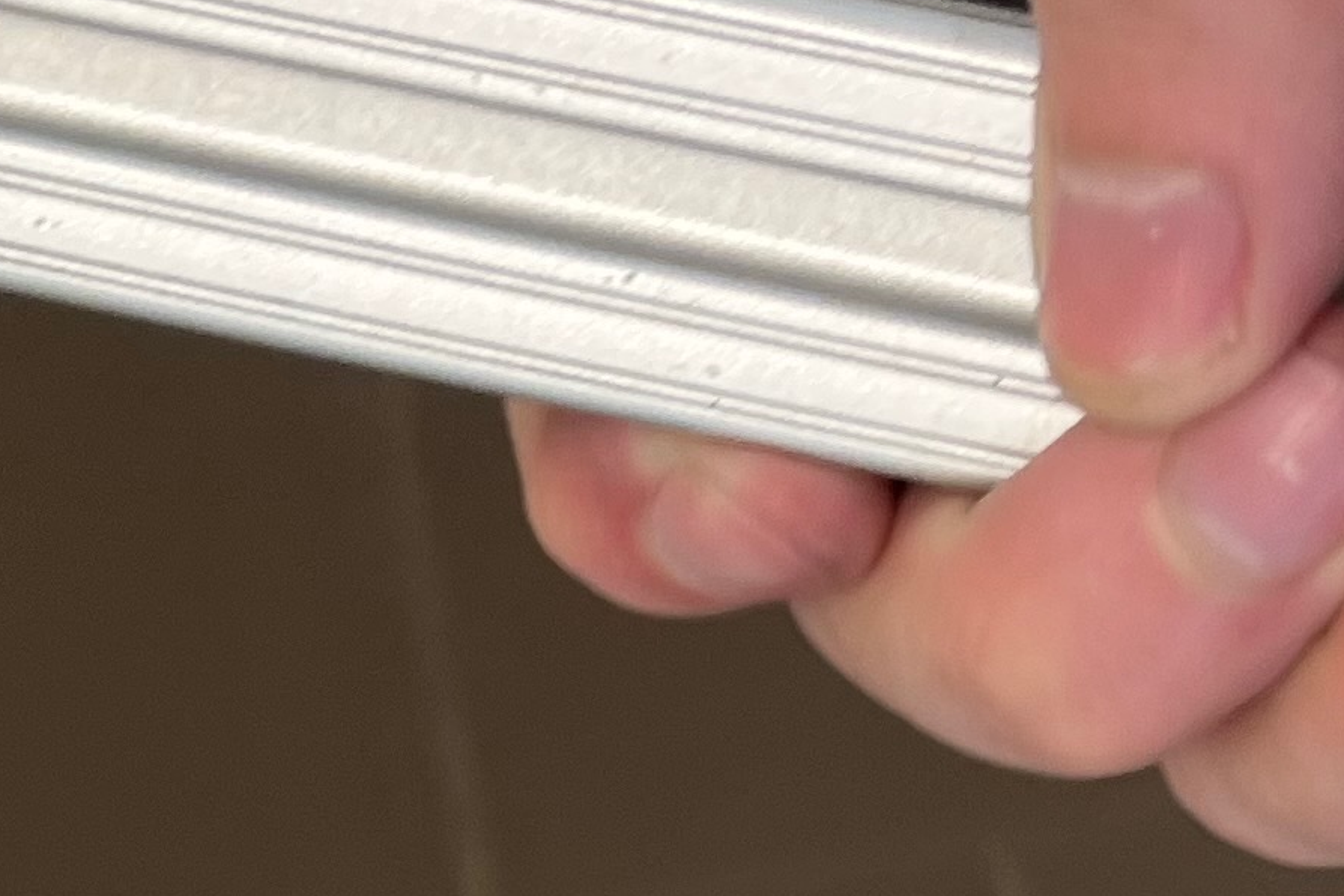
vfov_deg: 10.9
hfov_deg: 16.5
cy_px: 1311
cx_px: 27
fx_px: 4554
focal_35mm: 122
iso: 64
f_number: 1.6
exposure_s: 1/60
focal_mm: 5.1
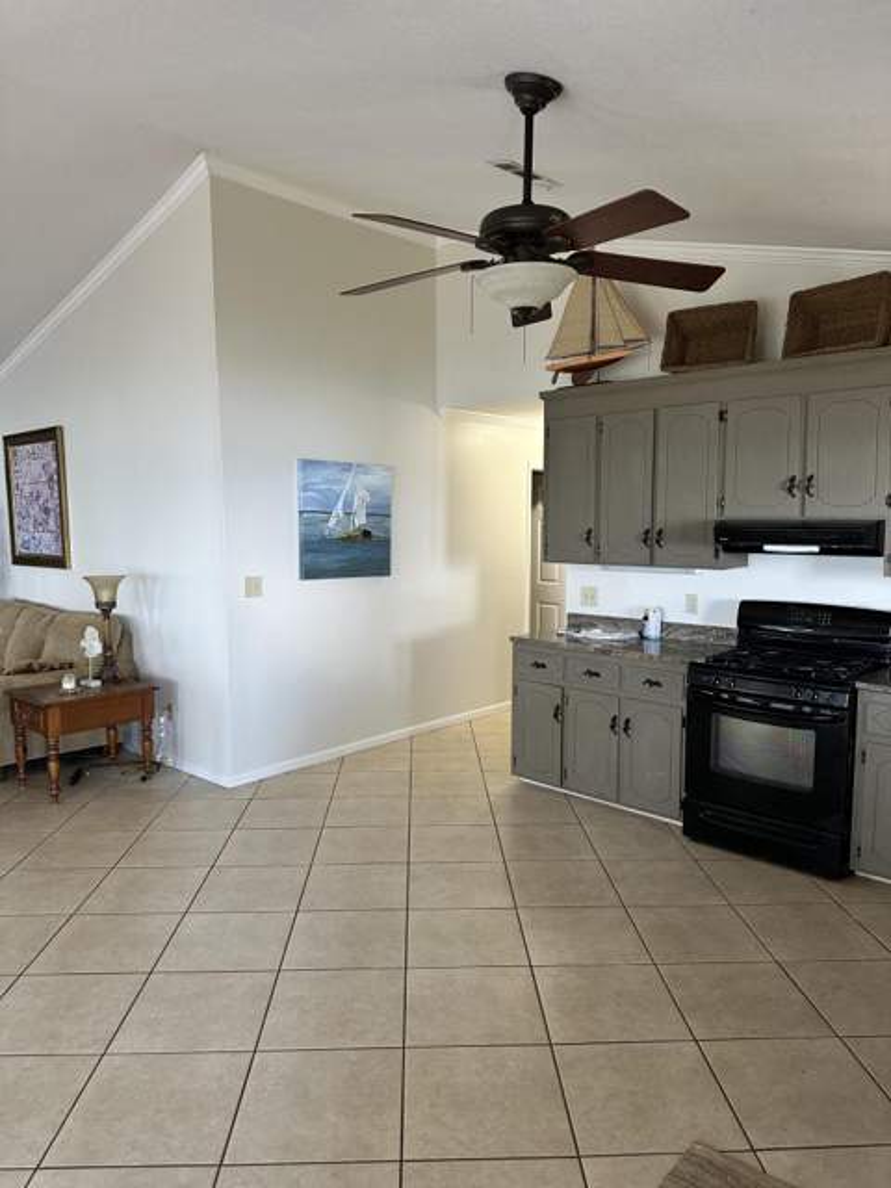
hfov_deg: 56.8
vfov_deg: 71.6
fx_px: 824
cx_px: 446
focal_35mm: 24
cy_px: 594
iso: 250
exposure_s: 1/69
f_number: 1.78
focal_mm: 6.86
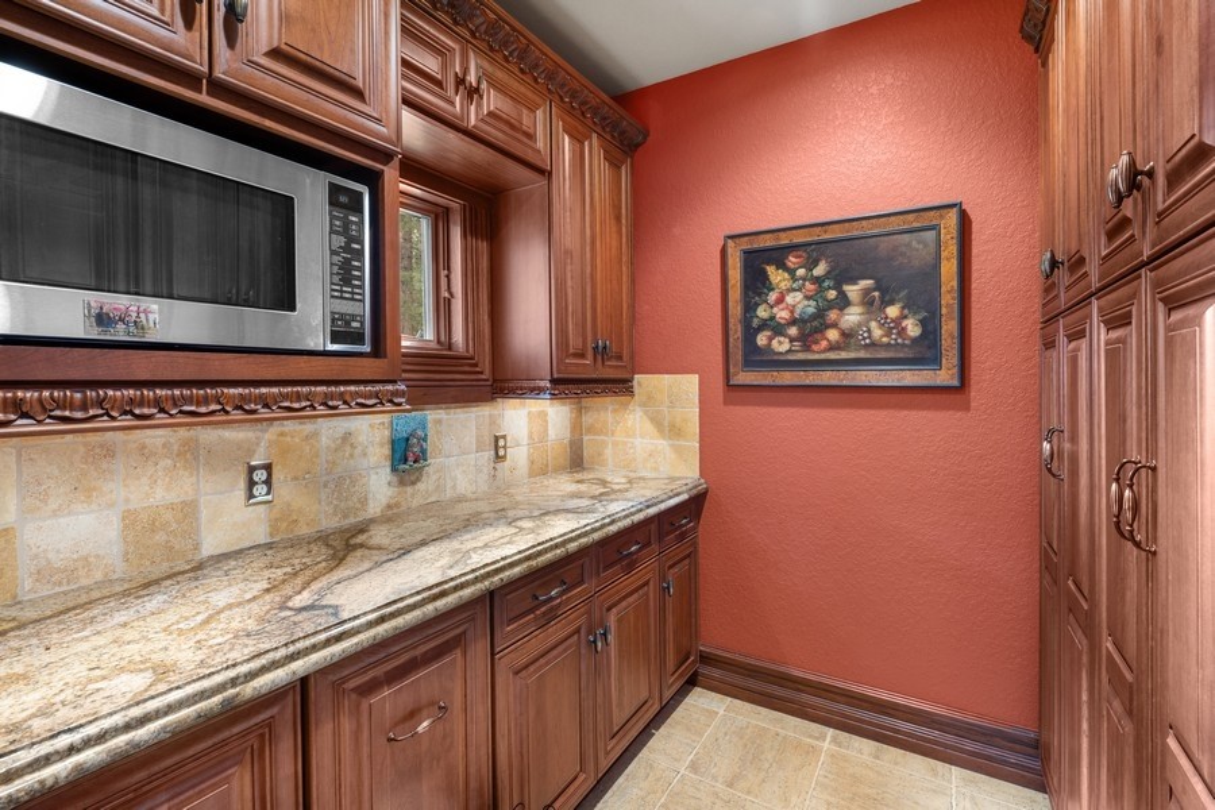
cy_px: 405
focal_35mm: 16
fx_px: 540
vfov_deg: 73.7
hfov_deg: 96.7
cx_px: 608
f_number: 8
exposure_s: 1/1.25
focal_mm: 16
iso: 200
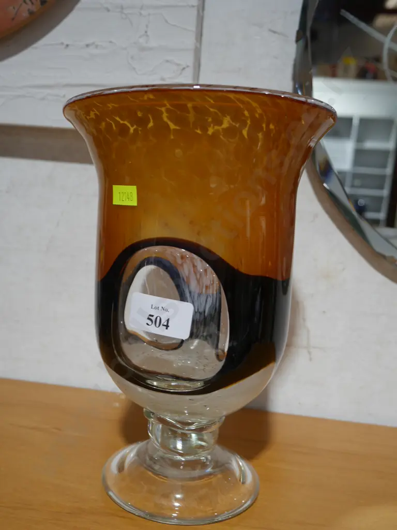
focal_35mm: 36
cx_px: 198
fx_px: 550
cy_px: 265
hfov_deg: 39.7
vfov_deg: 51.4
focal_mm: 18
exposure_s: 1/60
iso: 320
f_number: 4
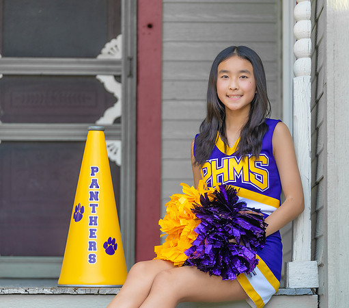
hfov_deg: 13.1
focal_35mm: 142
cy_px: 165
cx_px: 223
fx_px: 1522
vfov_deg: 11.5
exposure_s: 1/320
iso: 160
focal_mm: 110
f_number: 2.8
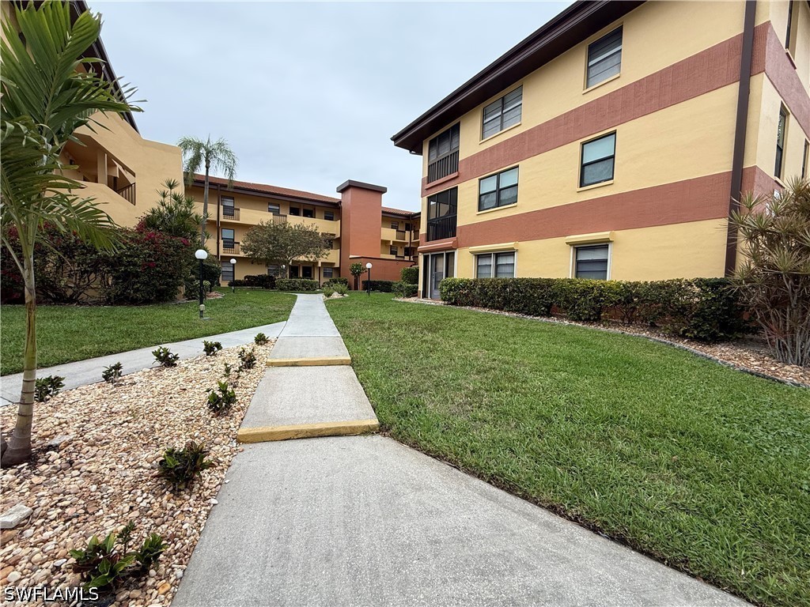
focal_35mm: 14
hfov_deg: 102.1
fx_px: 328
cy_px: 304
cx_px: 405
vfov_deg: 85.7
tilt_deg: -3.1
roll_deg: -1.7
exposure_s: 1/349
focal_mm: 2.22
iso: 64
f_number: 2.2
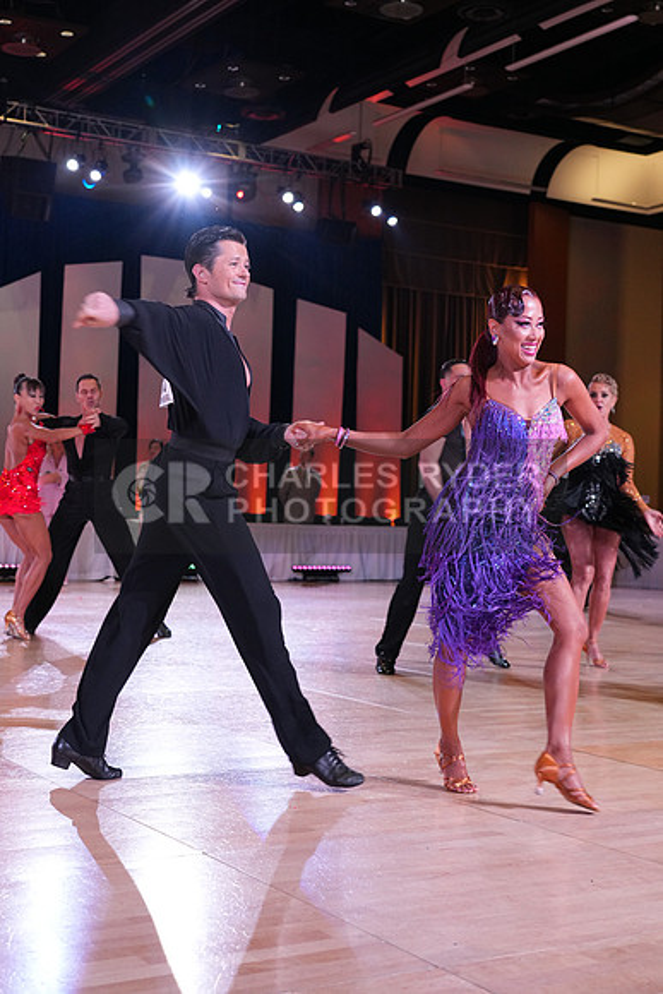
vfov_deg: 40.3
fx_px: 1353
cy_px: 497
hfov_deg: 27.5
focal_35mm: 49
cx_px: 332
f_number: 4.5
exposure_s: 1/250
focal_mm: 49
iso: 2000
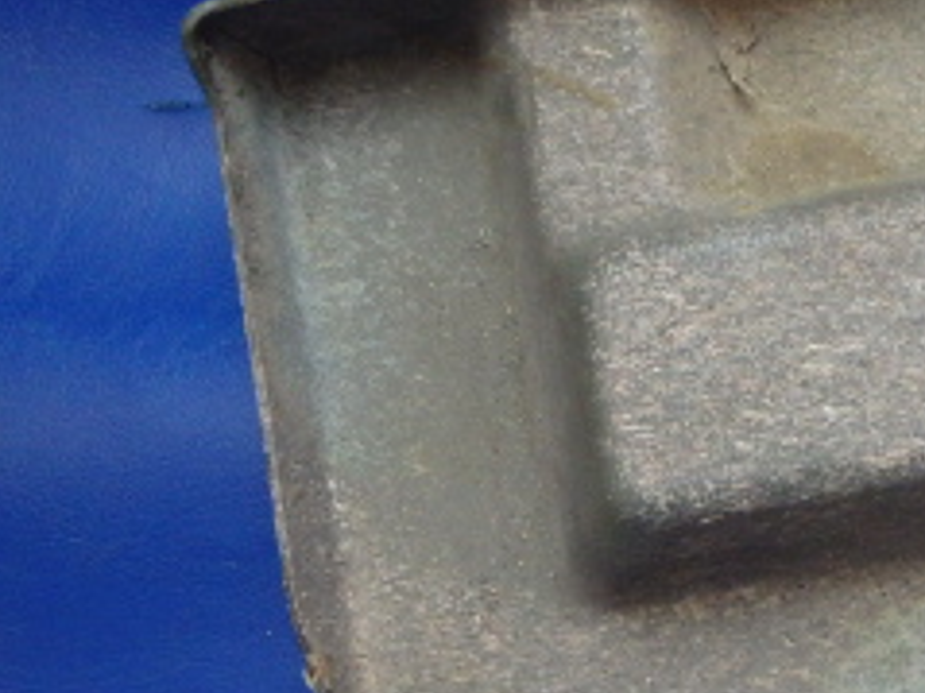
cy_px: 608
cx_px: 1111
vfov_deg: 19.3
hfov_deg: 23.7
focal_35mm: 75
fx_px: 2003
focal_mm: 5
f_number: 3.9
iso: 400
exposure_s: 1/30
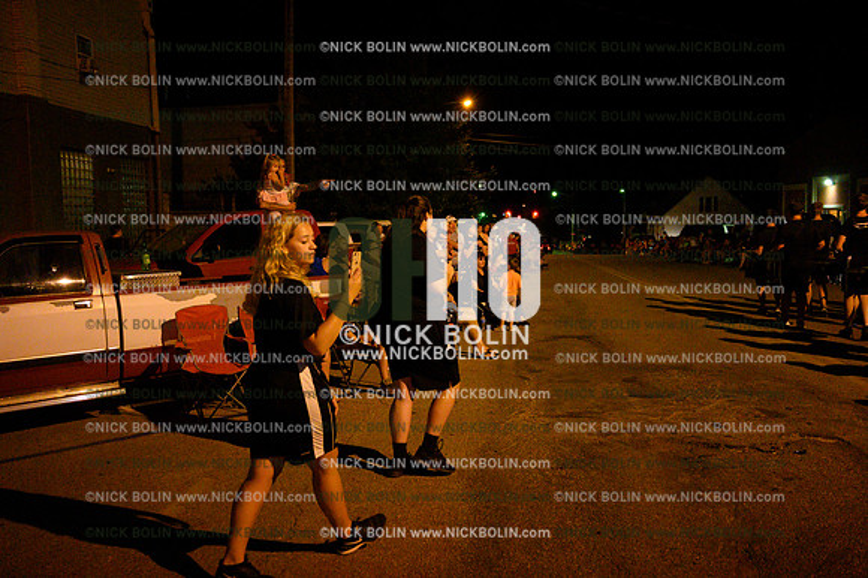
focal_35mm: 32
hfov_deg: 58.0
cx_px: 434
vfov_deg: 40.5
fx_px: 783
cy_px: 289
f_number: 4
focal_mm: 32.5
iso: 32000
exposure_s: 1/400
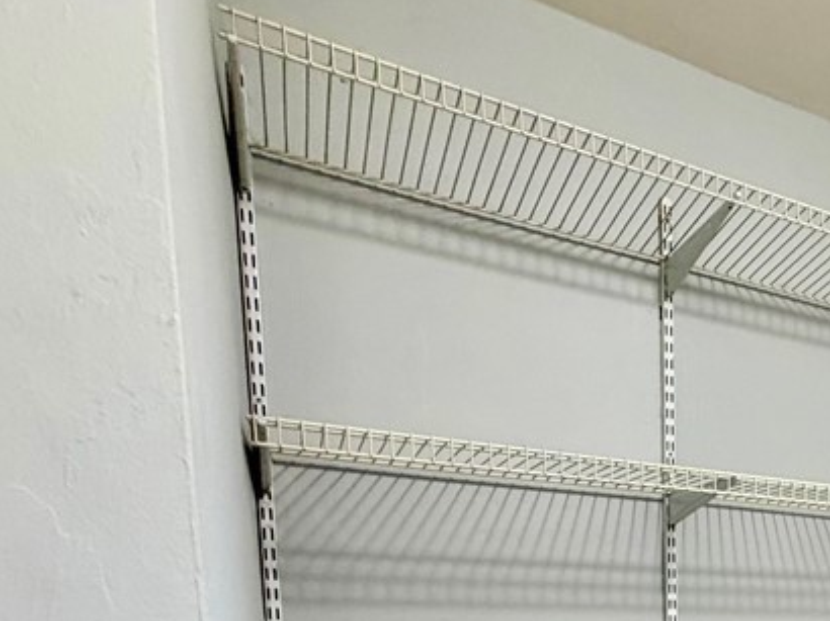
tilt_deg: -9.6
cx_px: 873
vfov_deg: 33.7
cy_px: 728
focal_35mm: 35
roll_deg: -0.4
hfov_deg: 43.2
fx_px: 839
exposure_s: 1/60
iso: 320
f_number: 2.2
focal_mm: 2.22
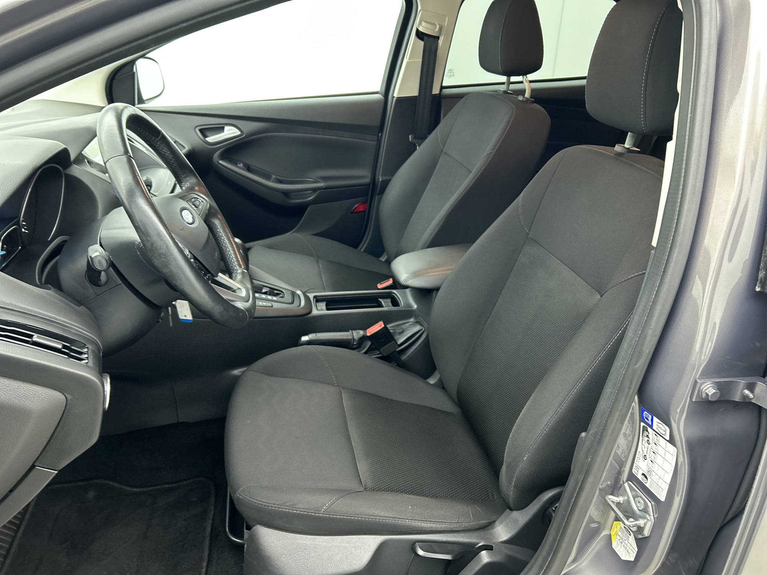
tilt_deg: -24.3
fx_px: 576
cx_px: 384
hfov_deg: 67.3
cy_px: 288
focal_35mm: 26
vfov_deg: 53.1
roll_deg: -2.0
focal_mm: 5.7
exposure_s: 1/33
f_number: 1.5
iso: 640
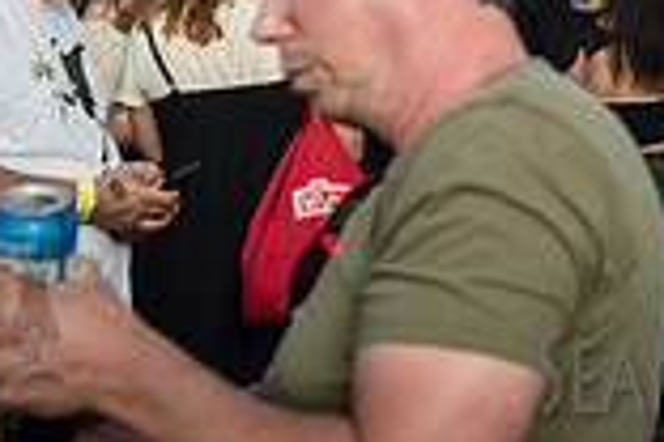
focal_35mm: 130
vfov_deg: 10.0
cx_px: 856
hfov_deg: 15.1
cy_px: -346
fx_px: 2398
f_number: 3.5
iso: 1000
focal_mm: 35
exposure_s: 1/250
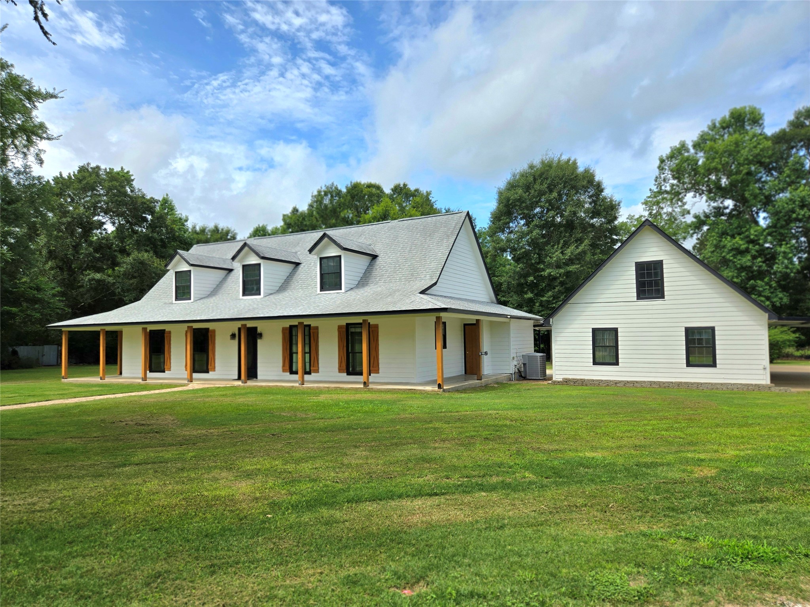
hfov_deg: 73.9
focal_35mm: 23
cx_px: 405
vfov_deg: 58.9
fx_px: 538
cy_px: 304
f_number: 1.8
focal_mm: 5.4
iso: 25
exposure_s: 1/2000
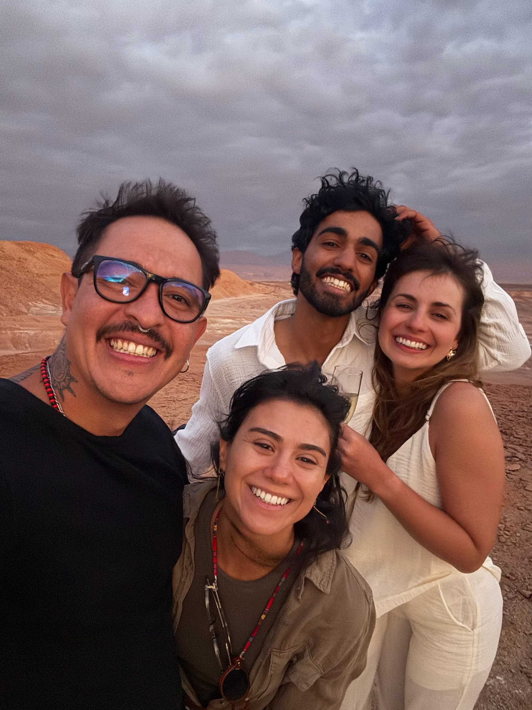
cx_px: 266
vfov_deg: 73.9
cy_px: 355
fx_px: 471
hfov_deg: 58.9
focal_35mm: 23
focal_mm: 2.69
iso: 1250
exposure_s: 1/15
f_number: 1.9
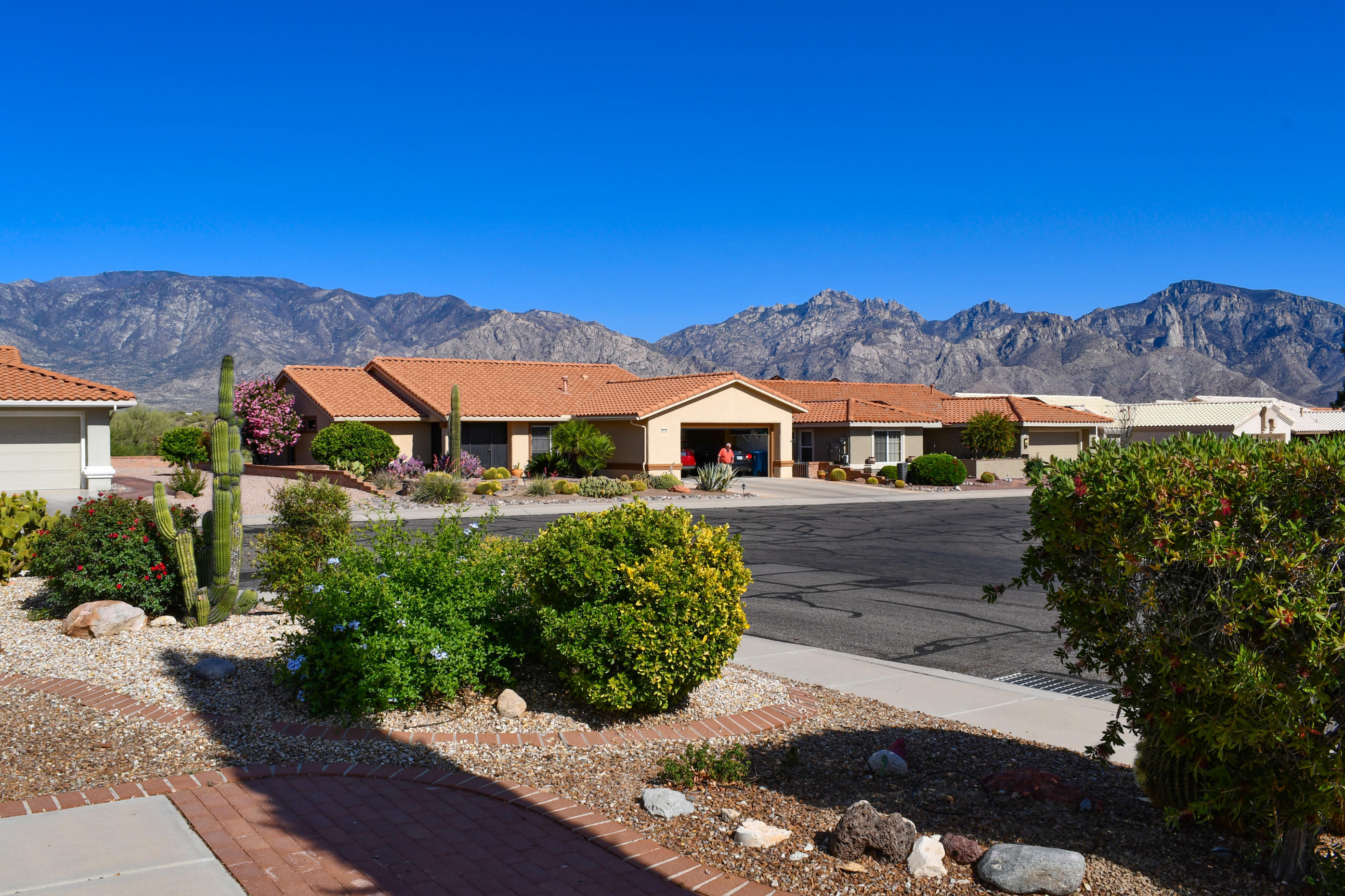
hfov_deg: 63.6
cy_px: 448
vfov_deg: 45.0
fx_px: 1083
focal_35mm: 29
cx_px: 644
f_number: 11
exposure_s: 1/250
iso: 100
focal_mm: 18
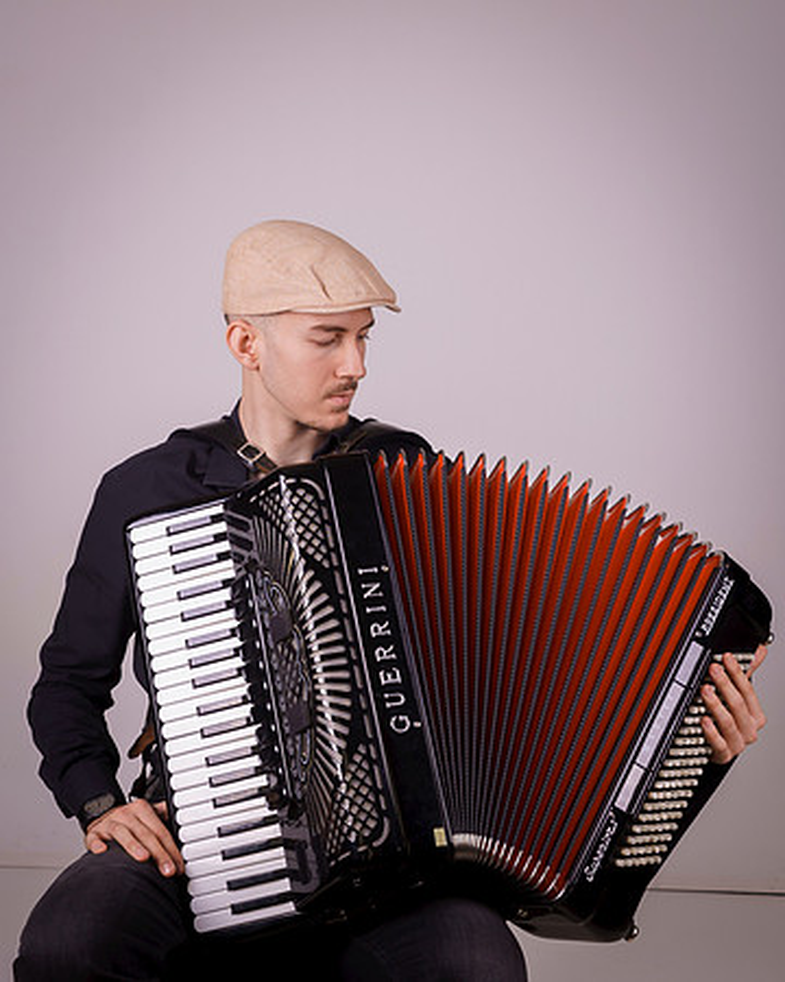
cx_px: 325
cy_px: 343
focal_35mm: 66
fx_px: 1915
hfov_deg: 23.1
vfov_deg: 28.6
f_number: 6.3
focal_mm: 35
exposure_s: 1/80
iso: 100
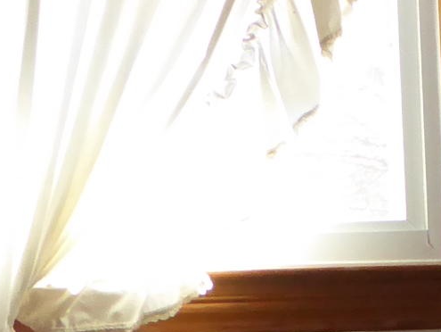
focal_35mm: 218
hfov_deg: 8.5
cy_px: 561
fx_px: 2779
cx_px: 932
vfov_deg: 6.7
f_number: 3.7
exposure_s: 1/60
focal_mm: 6.3
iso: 320
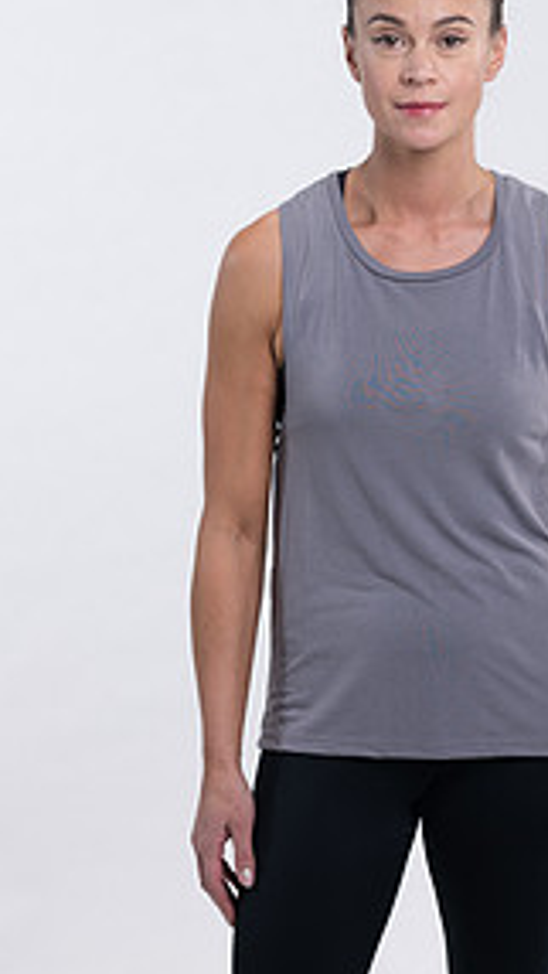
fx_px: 3614
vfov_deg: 15.3
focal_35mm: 140
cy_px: 548
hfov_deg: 8.7
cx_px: 388
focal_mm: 85
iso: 200
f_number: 4
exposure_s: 1/125
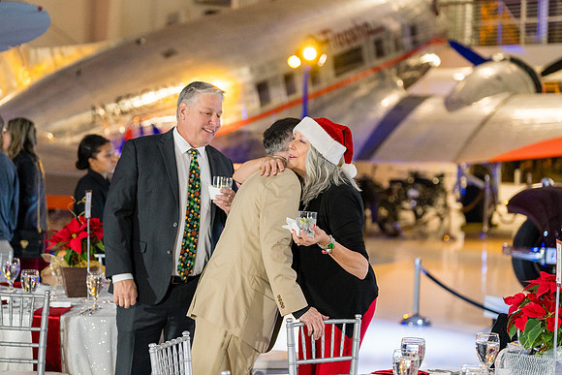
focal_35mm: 92
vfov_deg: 14.9
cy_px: 188
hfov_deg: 22.1
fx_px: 1436
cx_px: 281
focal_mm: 92
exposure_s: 1/250
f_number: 2.8
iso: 3200
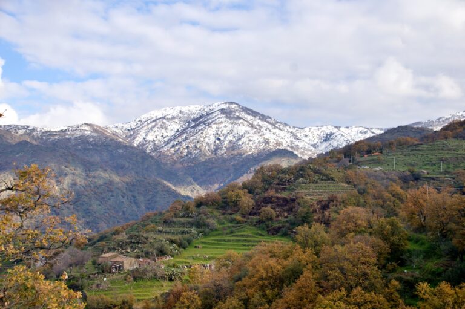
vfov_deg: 23.7
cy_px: 154
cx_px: 232
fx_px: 736
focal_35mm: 57
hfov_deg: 35.1
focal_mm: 38
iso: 100
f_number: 6.3
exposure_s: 1/200
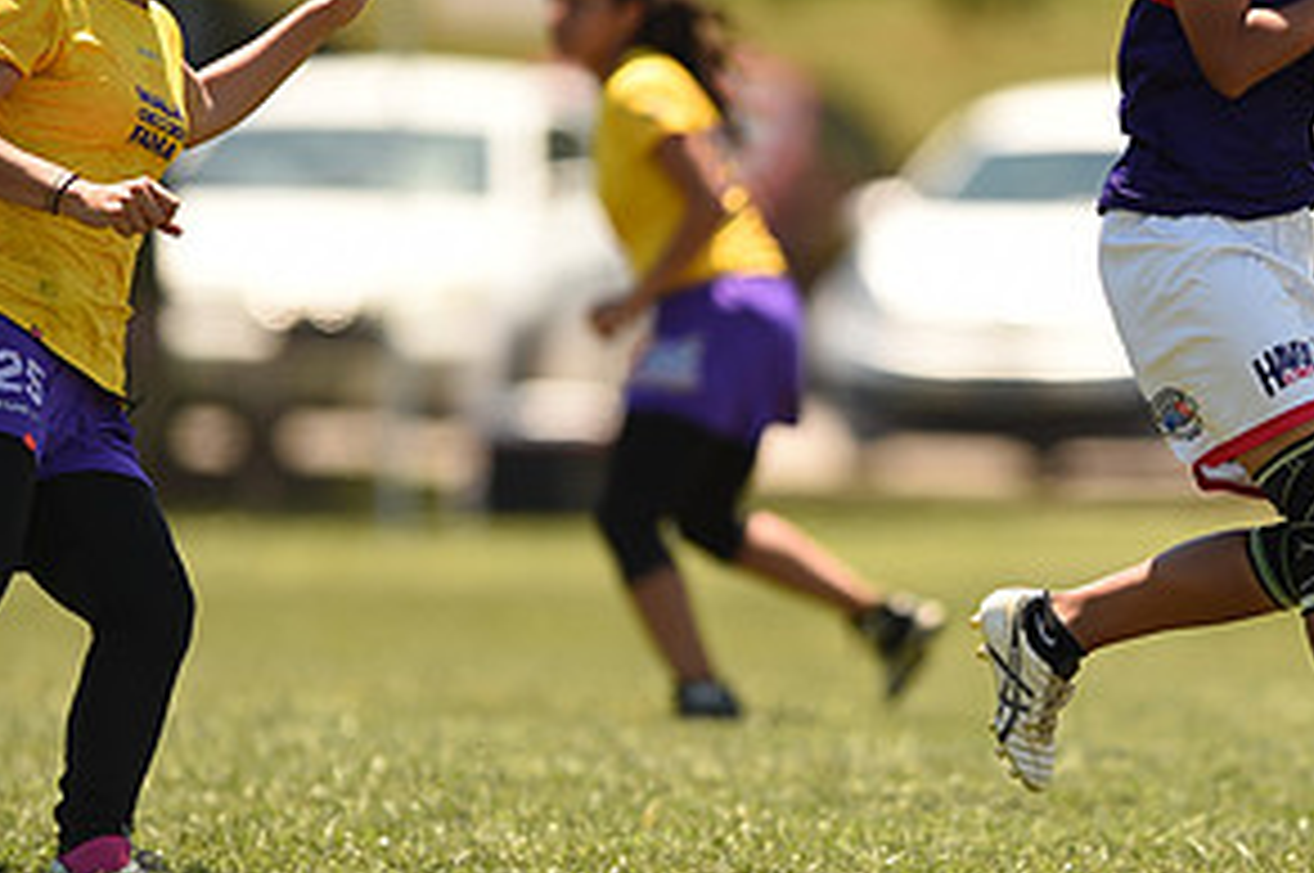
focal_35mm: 795
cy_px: 272
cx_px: 1004
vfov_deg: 1.7
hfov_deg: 2.6
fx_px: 28985
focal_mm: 400
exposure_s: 1/1000
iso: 100
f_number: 2.8
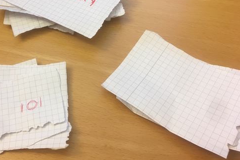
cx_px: 82
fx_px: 267
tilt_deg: -59.3
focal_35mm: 40
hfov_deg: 47.8
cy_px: 67
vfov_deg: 33.3
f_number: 2.2
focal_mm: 4.15
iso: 64
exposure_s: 1/33
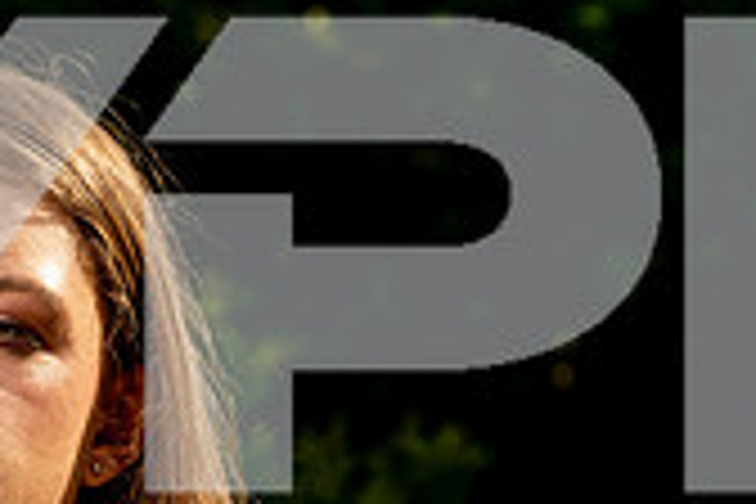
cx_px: 72
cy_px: 803
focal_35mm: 238
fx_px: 4998
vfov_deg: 5.7
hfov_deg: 8.6
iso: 125
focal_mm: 69
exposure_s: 1/320
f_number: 5.6
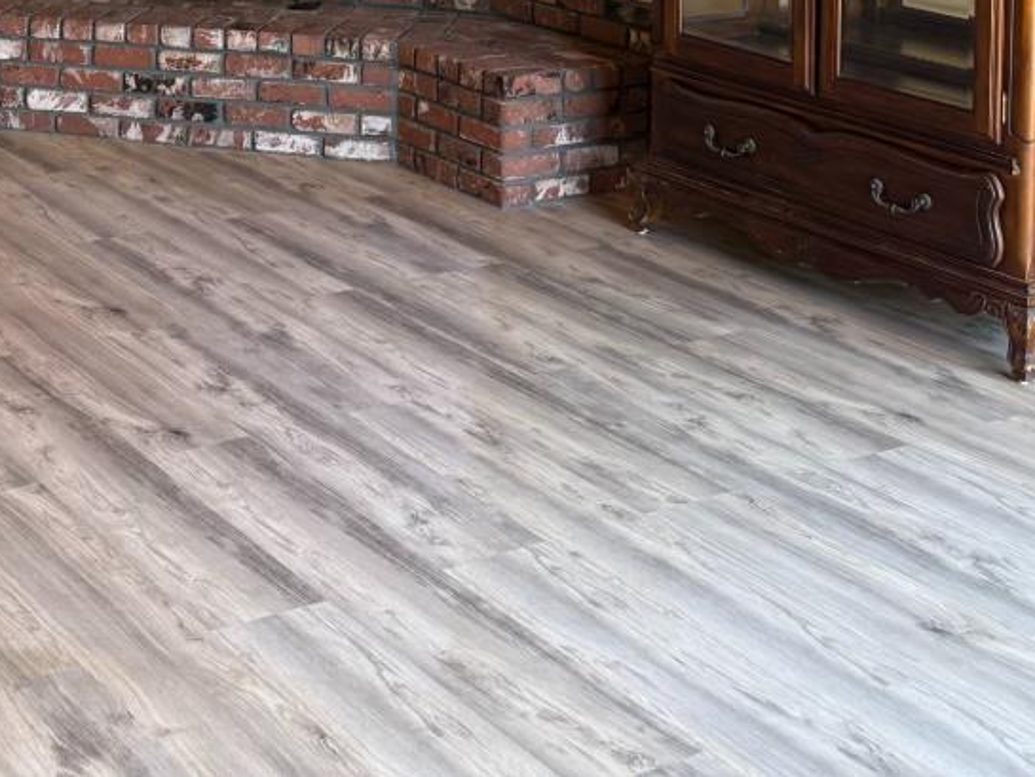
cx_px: 167
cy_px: -290
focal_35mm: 66
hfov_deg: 28.6
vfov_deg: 20.0
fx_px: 1974
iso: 200
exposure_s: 1/121
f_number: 1.78
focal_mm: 6.76
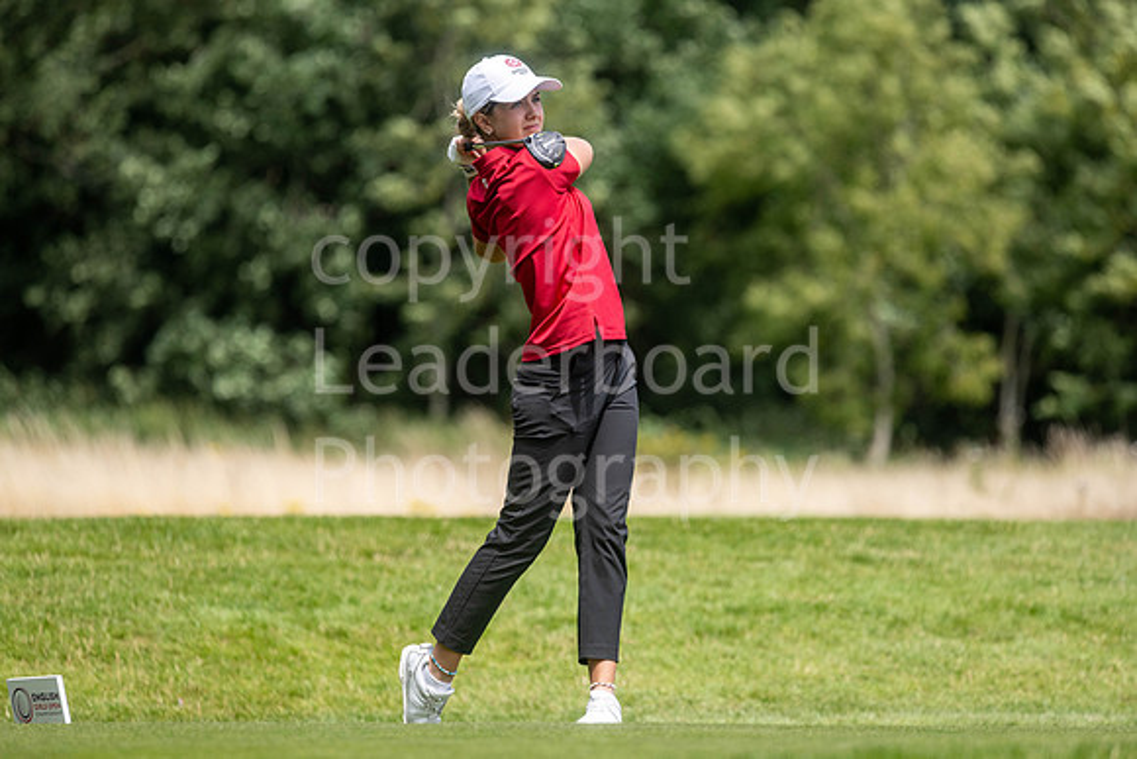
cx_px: 568
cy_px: 380
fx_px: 9477
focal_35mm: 300
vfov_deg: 4.6
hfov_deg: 6.9
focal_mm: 300
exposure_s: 1/1250
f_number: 5
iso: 200
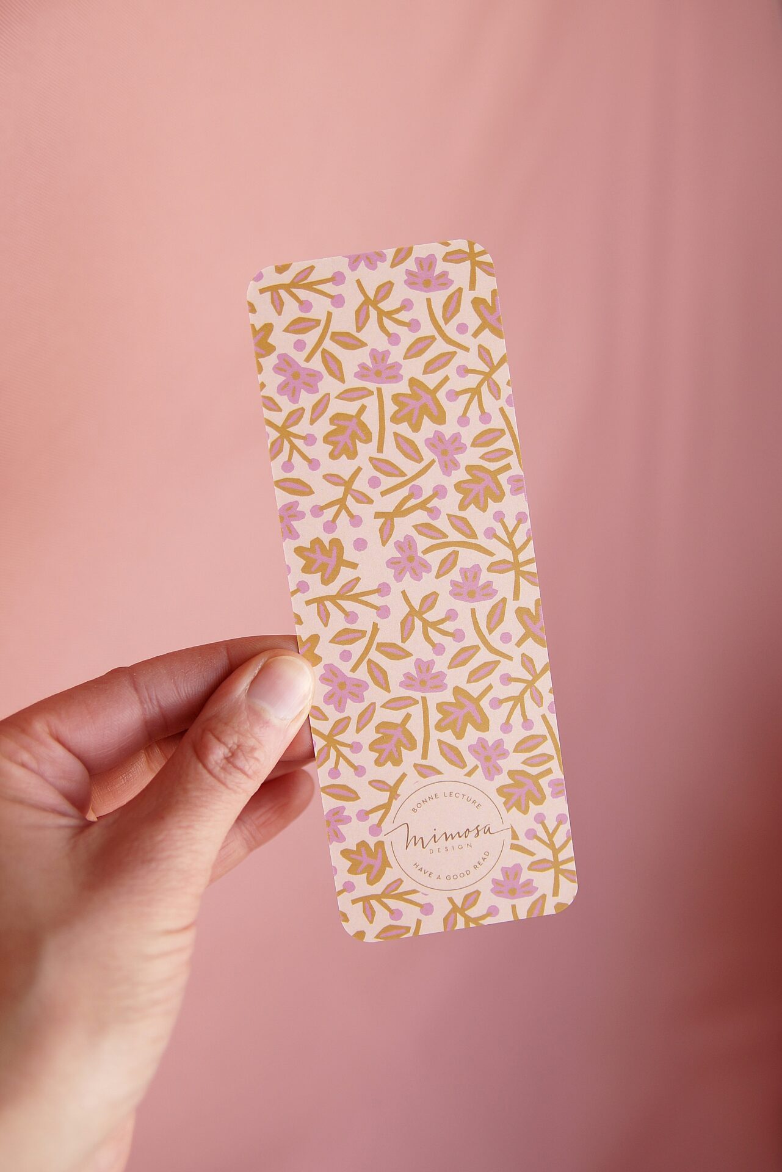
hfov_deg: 31.9
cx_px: 391
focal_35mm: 42
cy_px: 586
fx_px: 1368
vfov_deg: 46.4
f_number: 2.8
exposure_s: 1/250
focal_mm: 28
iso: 100
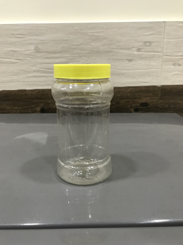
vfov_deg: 63.4
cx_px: 92
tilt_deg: -17.5
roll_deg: +1.1
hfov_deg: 49.7
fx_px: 197
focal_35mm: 28
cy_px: 122
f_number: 1.8
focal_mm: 3.99
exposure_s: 1/25
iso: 40
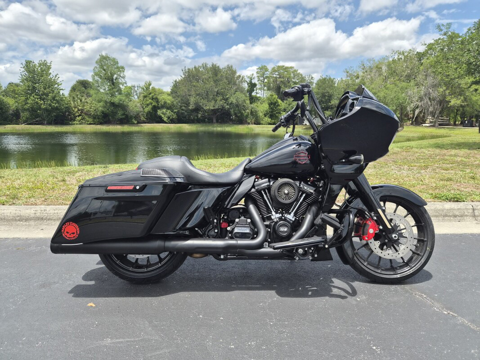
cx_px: 240
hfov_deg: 73.9
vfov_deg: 58.9
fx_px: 319
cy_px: 180
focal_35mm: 23
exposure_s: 1/4720
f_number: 1.8
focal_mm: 5.4
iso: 80
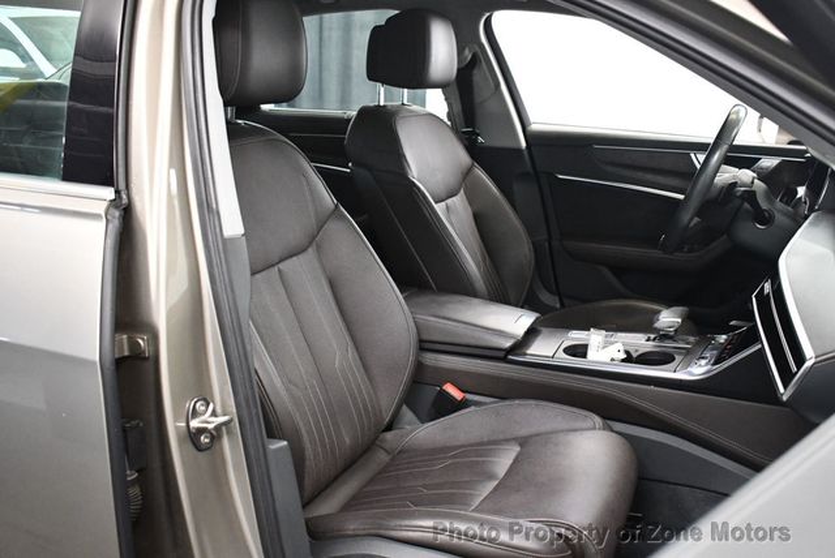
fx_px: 836
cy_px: 279
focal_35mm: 36
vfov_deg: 36.9
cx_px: 418
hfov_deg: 53.1
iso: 3200
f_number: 3.5
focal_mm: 18
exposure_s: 1/125
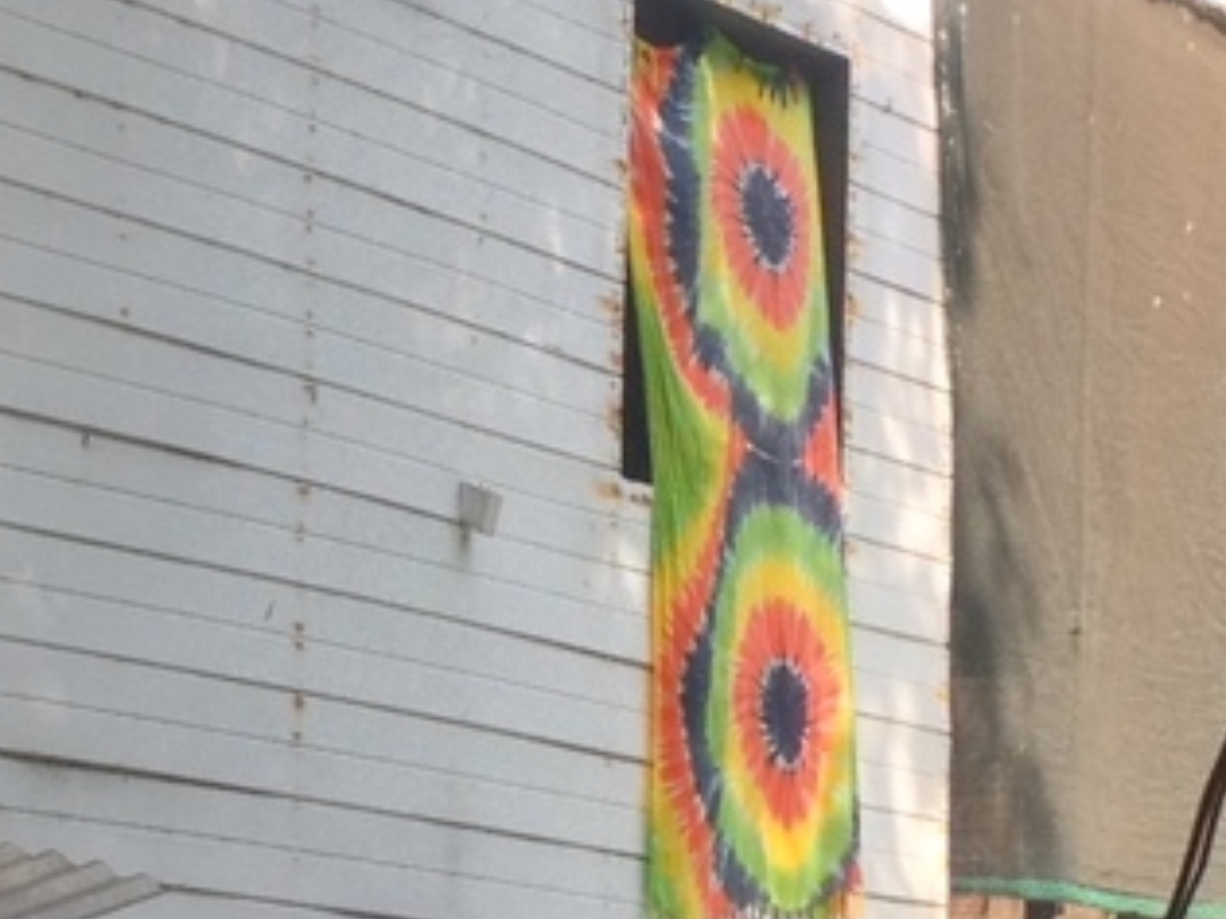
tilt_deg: +1.5
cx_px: 739
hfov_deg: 11.1
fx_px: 6302
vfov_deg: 8.3
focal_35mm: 178
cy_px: 845
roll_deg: +0.3
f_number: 2.4
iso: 50
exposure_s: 1/212
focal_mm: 4.28
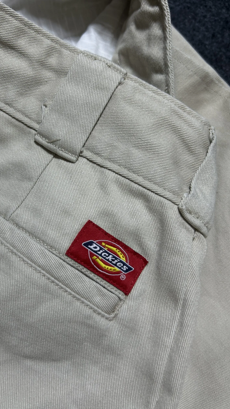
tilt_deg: -49.2
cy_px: 208
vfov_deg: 66.1
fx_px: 314
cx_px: 83
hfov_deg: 39.8
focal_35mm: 29
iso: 32
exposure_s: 1/116
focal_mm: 5.7
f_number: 1.5
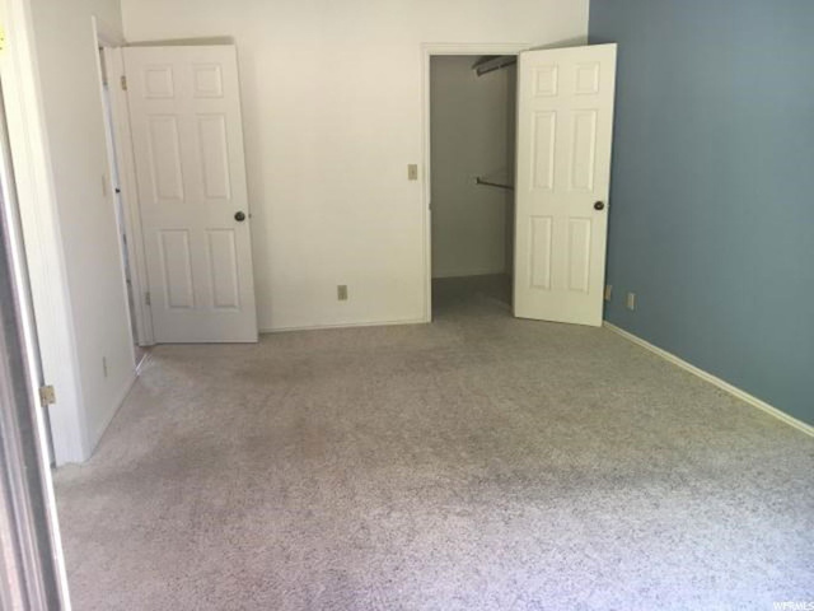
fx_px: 682
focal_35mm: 29
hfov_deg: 61.7
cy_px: 306
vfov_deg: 48.2
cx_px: 407
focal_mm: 4.15
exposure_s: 1/30
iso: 80
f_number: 2.2
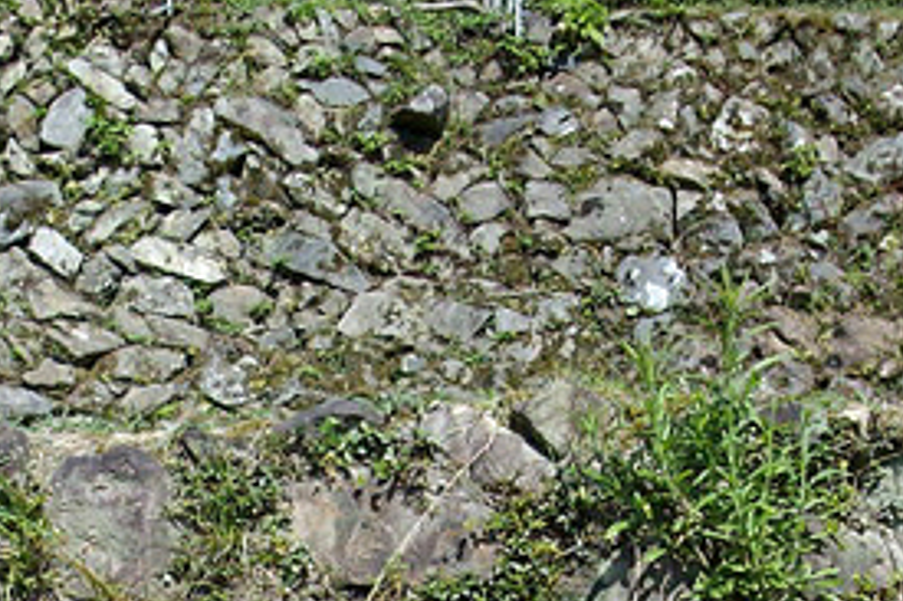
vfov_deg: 11.3
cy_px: 732
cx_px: 358
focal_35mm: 119
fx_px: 2983
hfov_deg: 17.2
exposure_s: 1/250
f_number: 5.6
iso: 80
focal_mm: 6.2
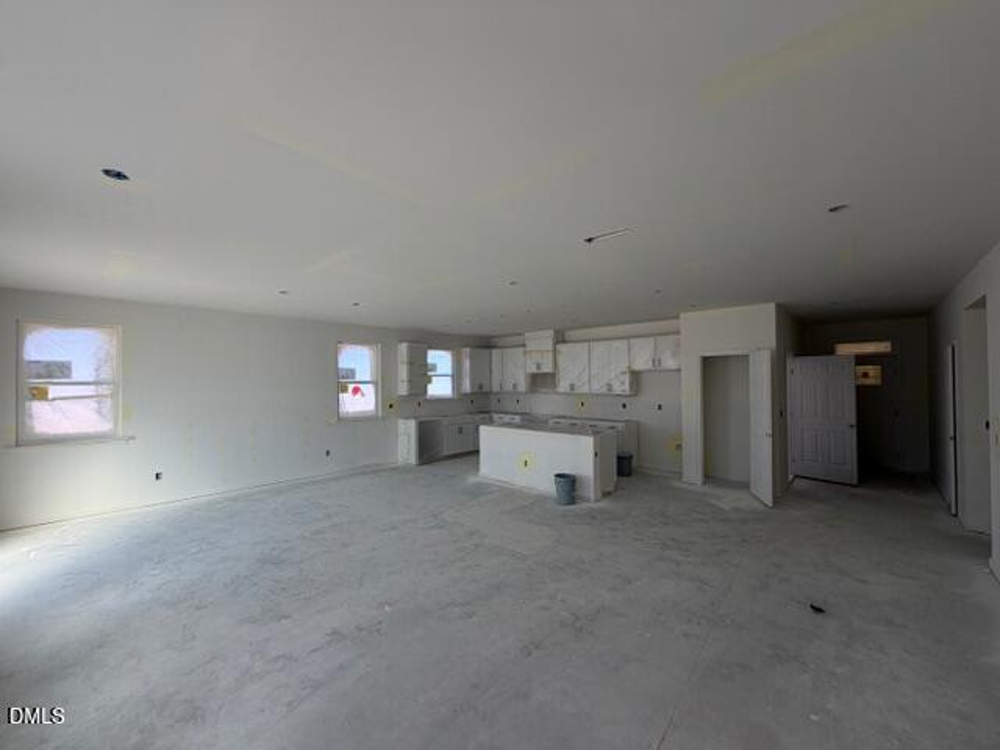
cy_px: 375
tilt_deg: +2.2
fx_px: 404
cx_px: 500
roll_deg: +0.4
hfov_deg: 102.1
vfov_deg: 85.7
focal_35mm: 14
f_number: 2.2
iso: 40
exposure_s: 1/175
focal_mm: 2.22
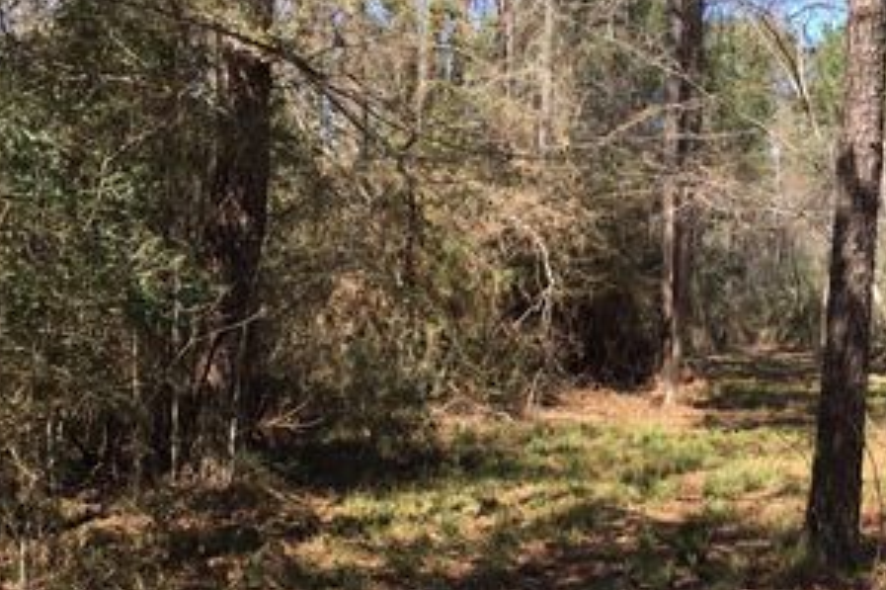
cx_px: 551
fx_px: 1328
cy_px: 399
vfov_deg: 24.9
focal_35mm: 54
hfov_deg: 36.7
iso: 25
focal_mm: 3.3
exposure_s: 1/345
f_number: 2.4
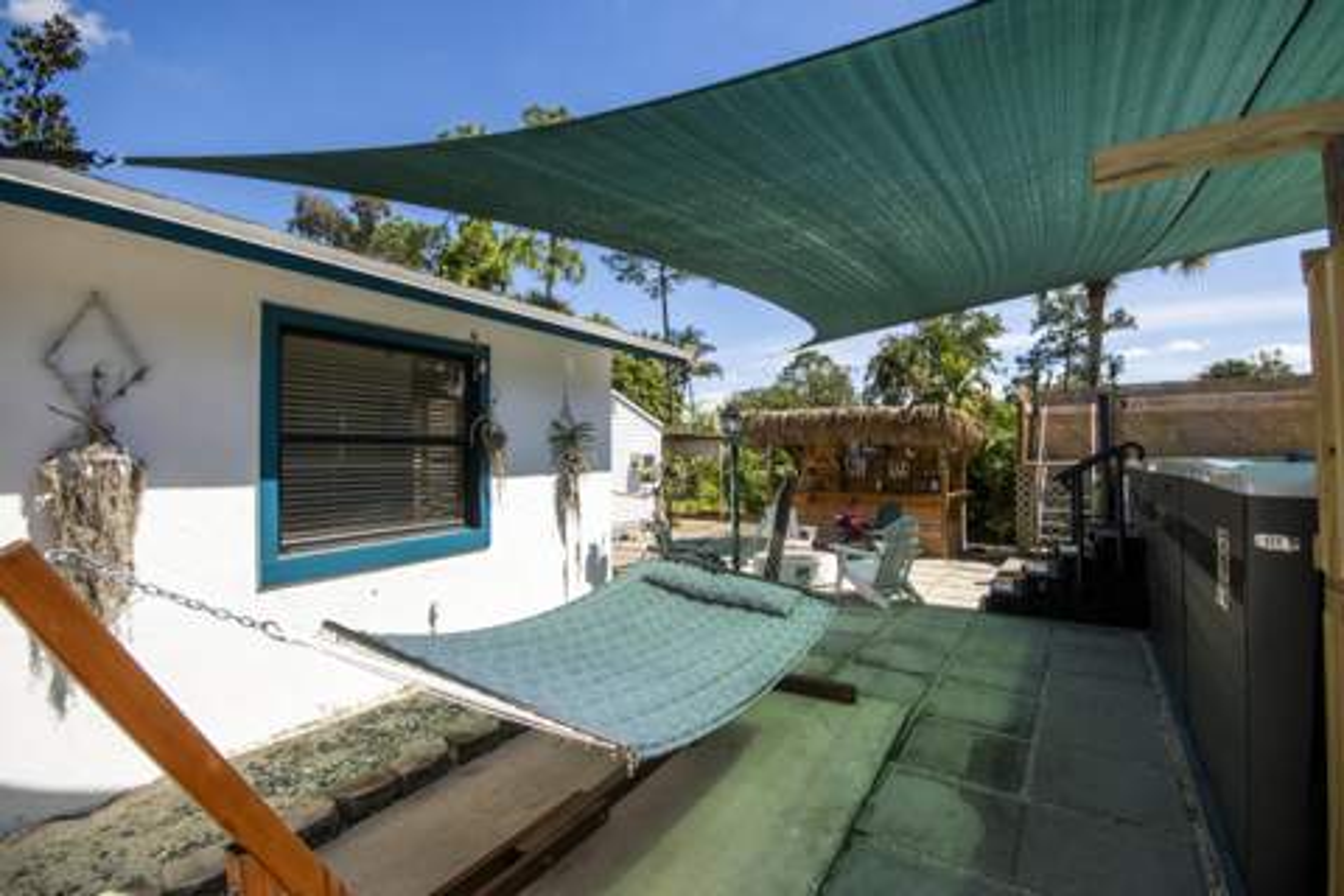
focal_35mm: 15
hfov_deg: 100.4
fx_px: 560
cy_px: 448
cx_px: 672
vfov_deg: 77.3
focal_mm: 10
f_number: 8
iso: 100
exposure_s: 1/400
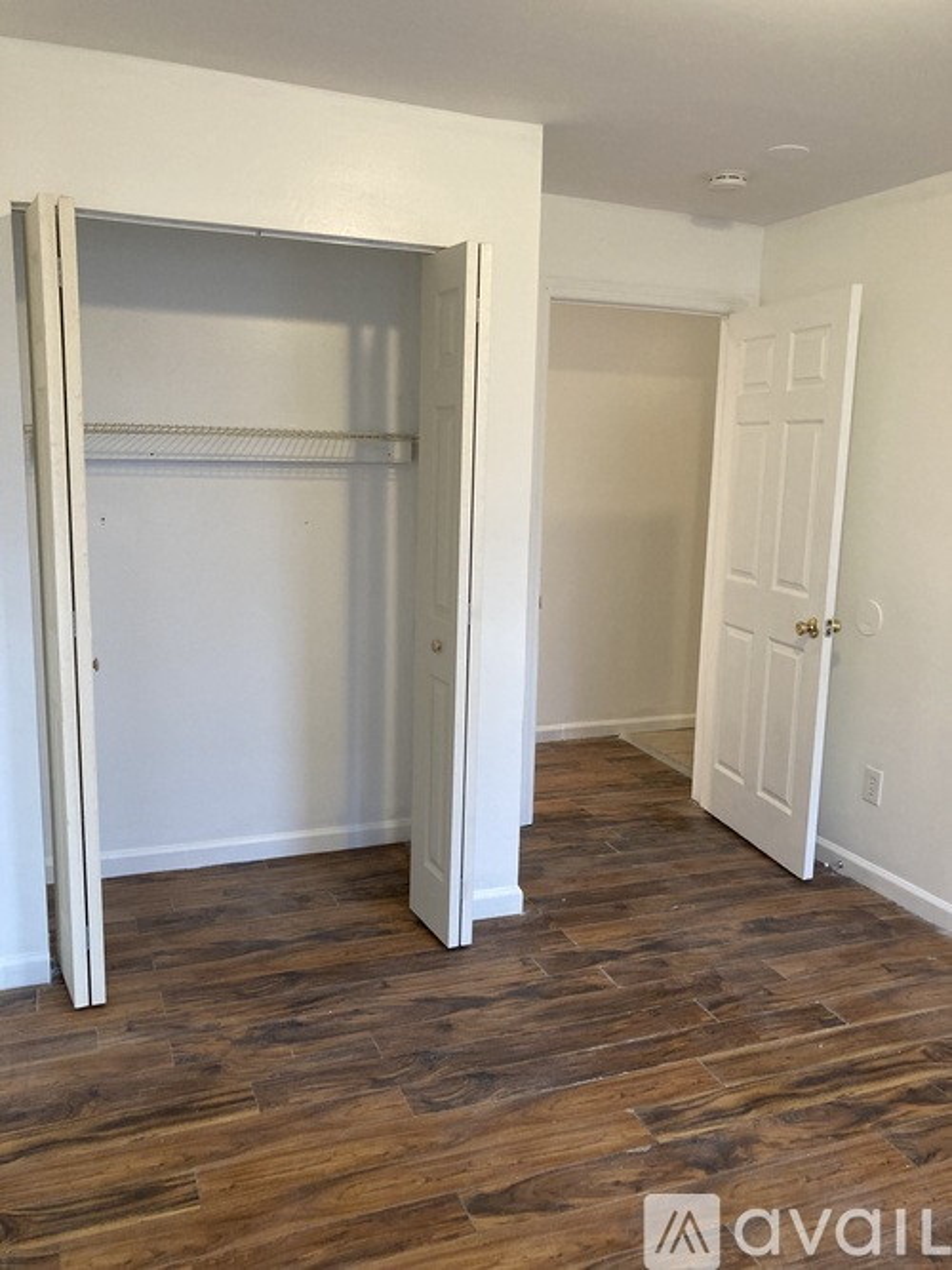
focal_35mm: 28
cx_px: 476
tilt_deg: -8.9
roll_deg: -2.0
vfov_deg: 63.5
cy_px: 635
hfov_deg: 49.7
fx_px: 1027
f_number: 1.8
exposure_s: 1/60
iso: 200
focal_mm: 3.99
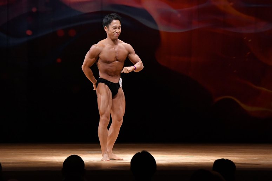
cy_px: 90
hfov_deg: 8.6
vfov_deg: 5.7
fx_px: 1812
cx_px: 136
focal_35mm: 240
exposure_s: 1/400
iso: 4000
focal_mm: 160
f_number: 5.6
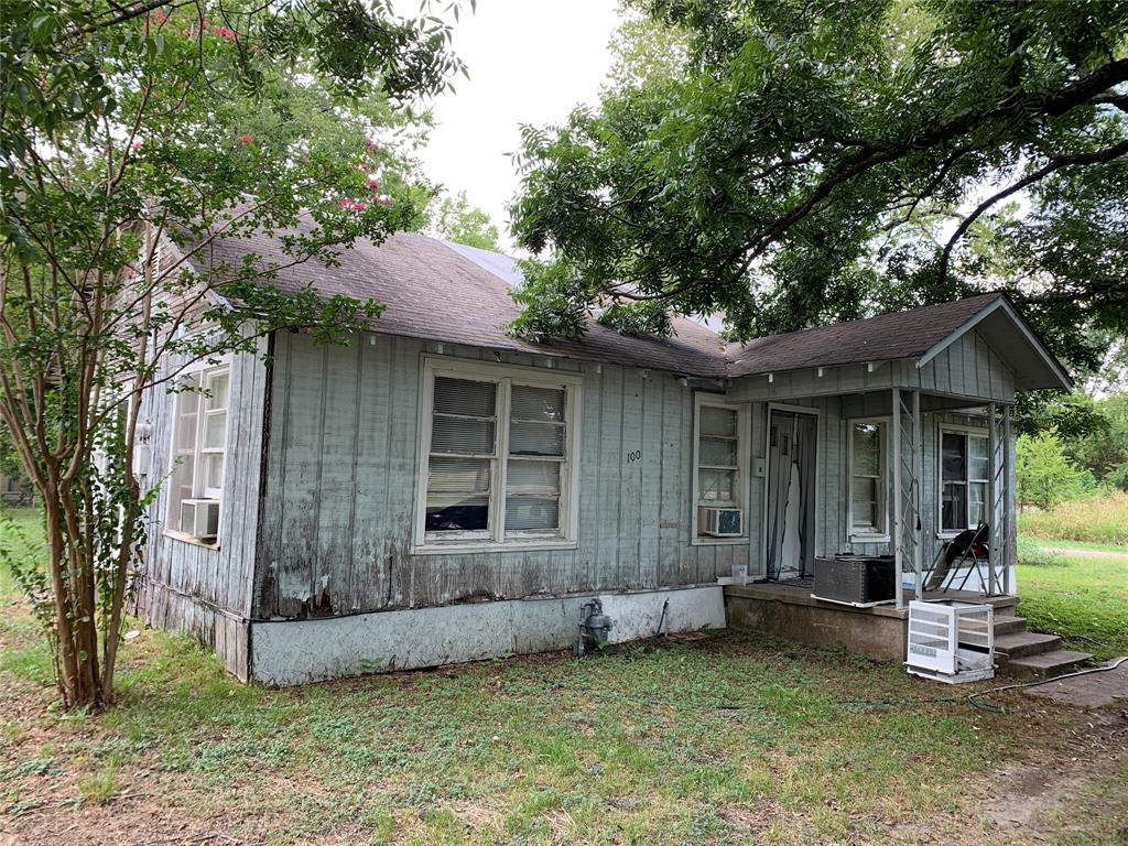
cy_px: 423
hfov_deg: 67.3
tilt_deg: +1.9
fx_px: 847
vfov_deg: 53.1
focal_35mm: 26
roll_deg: -2.7
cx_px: 564
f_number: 1.8
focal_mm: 4.25
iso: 25
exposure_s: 1/121
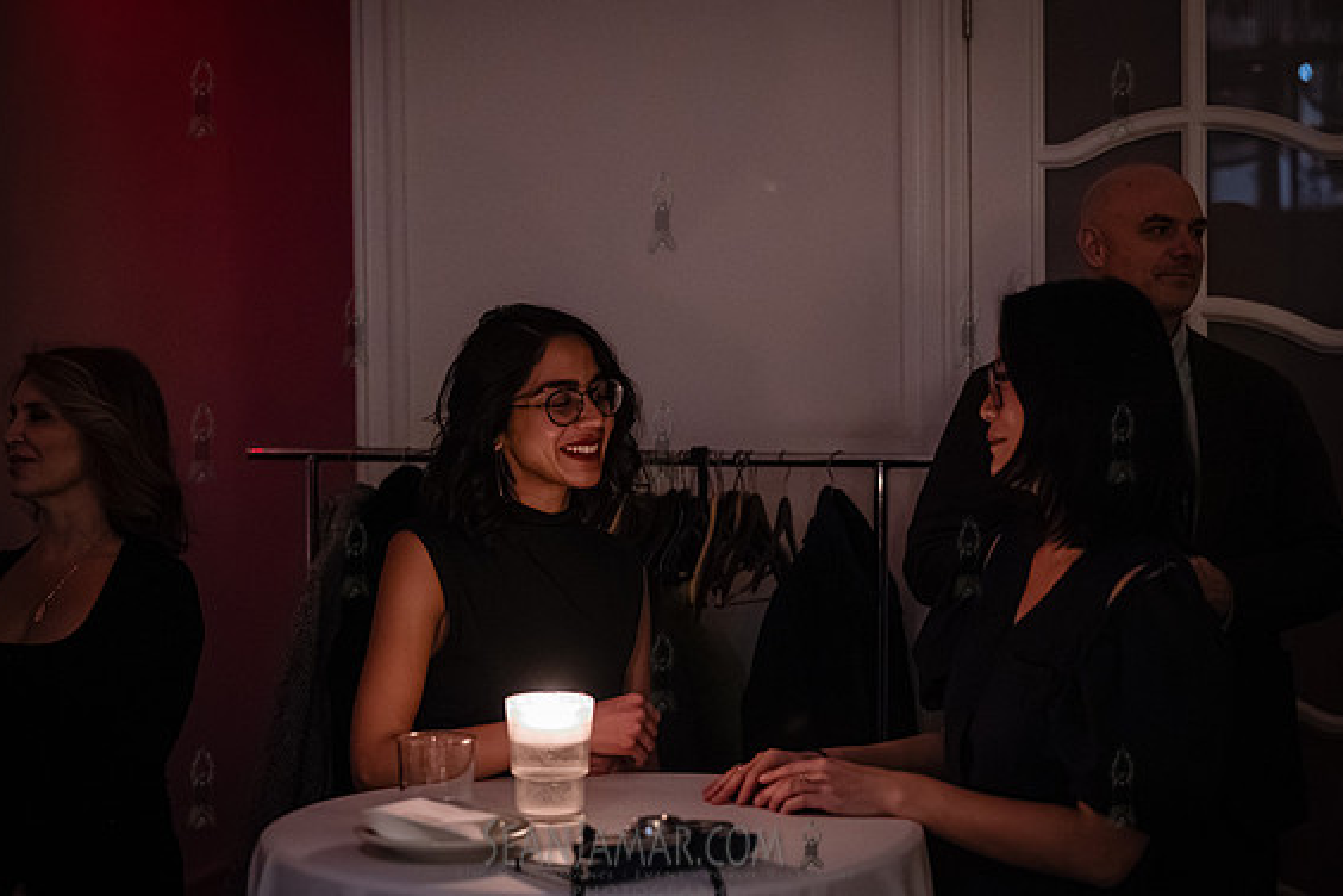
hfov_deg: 32.4
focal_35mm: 62
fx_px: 2313
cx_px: 660
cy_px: 441
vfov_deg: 21.9
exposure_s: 1/160
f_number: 2.8
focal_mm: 59
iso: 16000
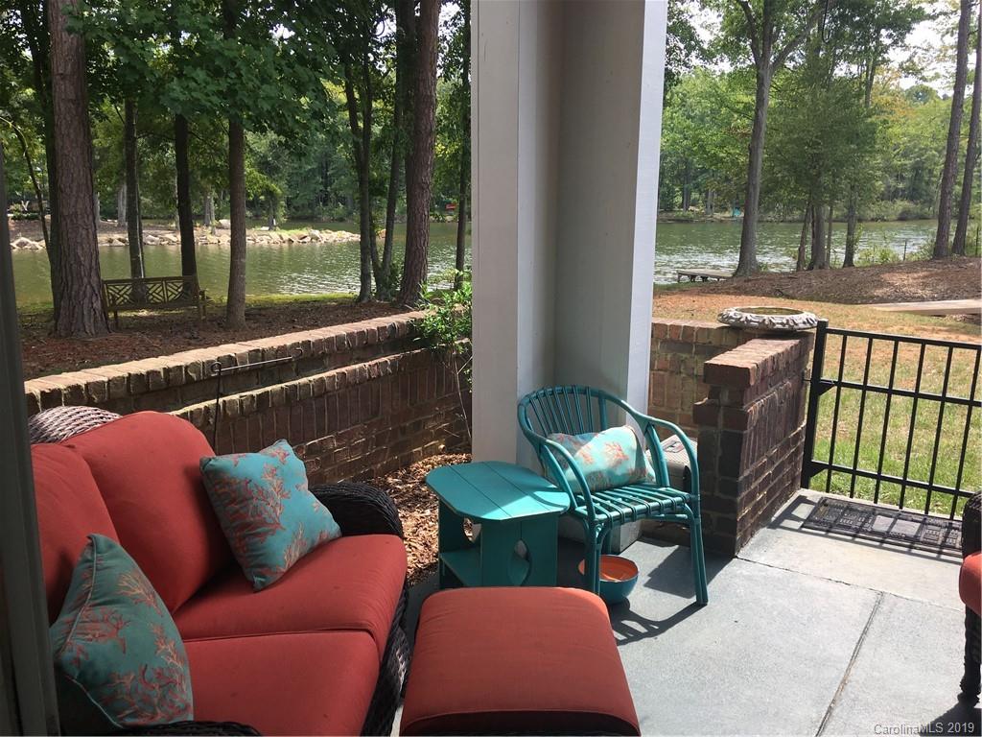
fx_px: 823
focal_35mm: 29
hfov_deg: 61.7
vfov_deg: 48.2
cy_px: 368
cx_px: 491
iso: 25
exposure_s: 1/499
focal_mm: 4.15
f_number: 2.2
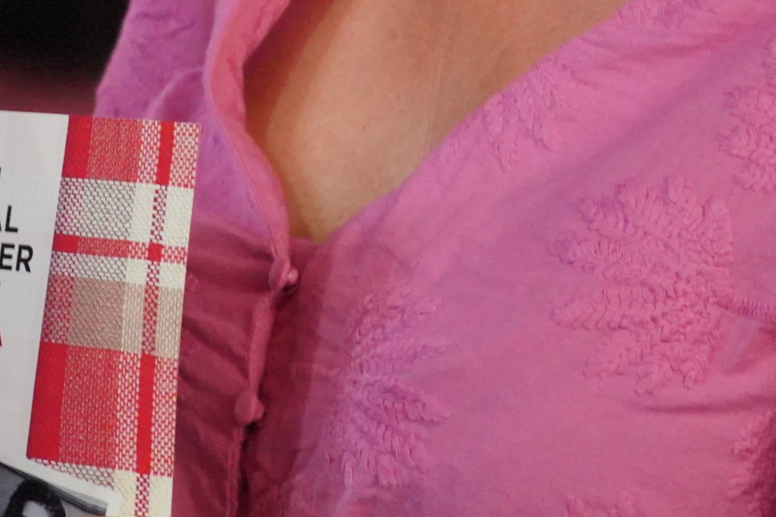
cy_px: -165
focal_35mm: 193
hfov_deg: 10.7
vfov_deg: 7.0
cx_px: 314
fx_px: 4161
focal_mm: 52
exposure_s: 1/50
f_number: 4.5
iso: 12800
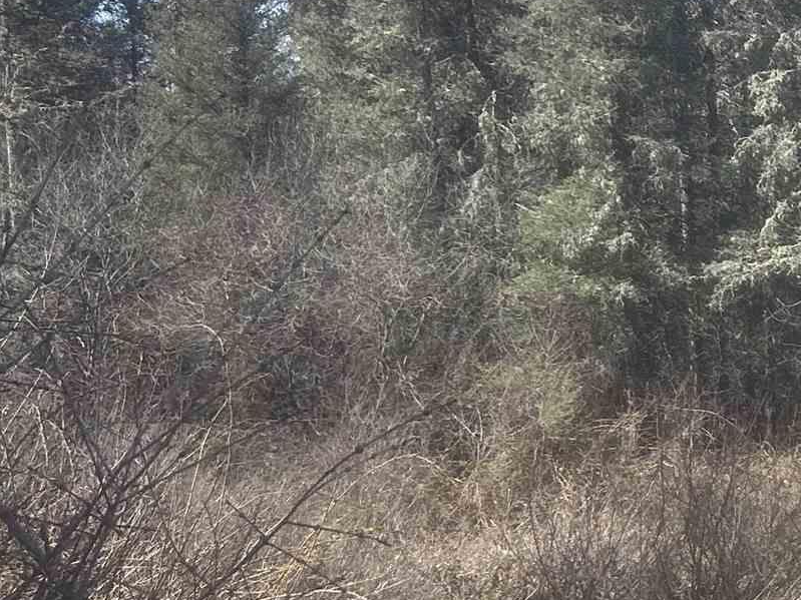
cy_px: 484
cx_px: 1362
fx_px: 2314
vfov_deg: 14.7
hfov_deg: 16.9
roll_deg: +1.5
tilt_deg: -3.6
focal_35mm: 100
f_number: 1.5
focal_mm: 5.7
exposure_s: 1/1511
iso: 50
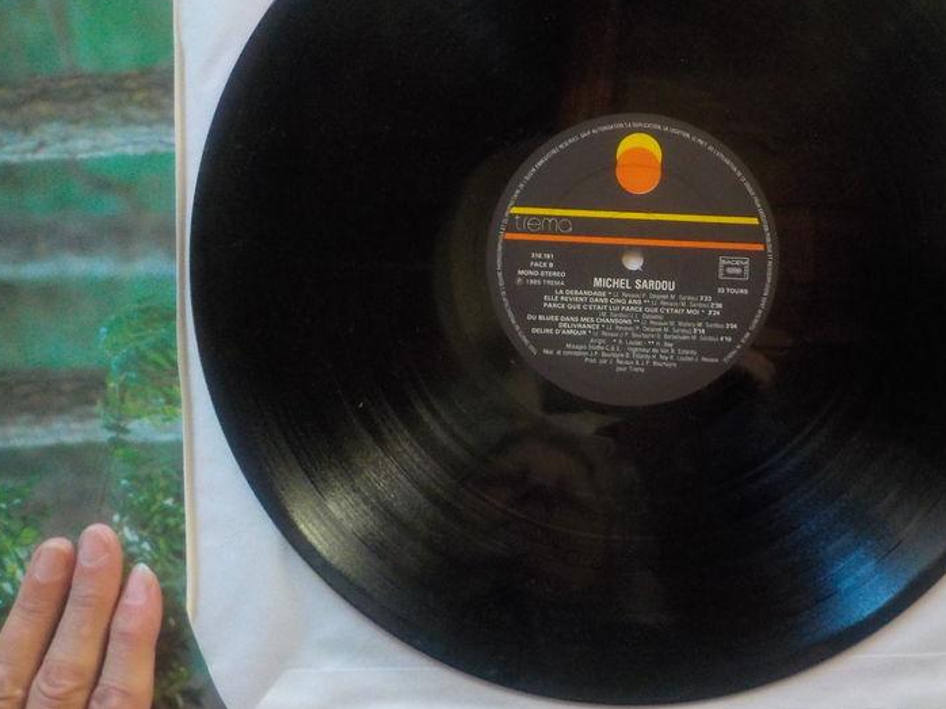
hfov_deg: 43.3
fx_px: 1175
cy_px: 336
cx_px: 621
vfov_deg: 33.6
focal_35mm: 43
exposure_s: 1/20
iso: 400
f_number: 3.3
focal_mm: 4.1
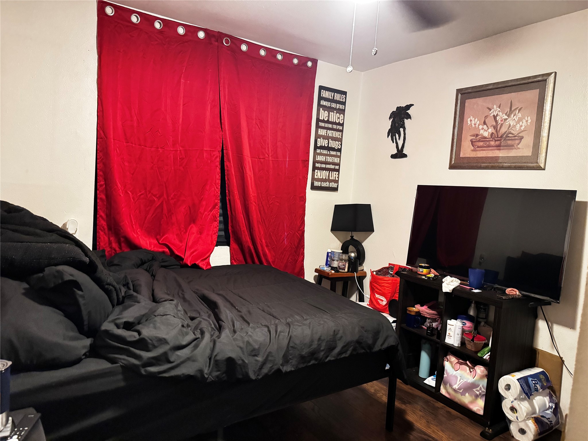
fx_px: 408
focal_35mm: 24
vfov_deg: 56.8
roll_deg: -5.1
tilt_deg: -6.1
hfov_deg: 71.6
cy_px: 220
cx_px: 294
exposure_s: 1/24
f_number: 1.78
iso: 1600
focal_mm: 6.76
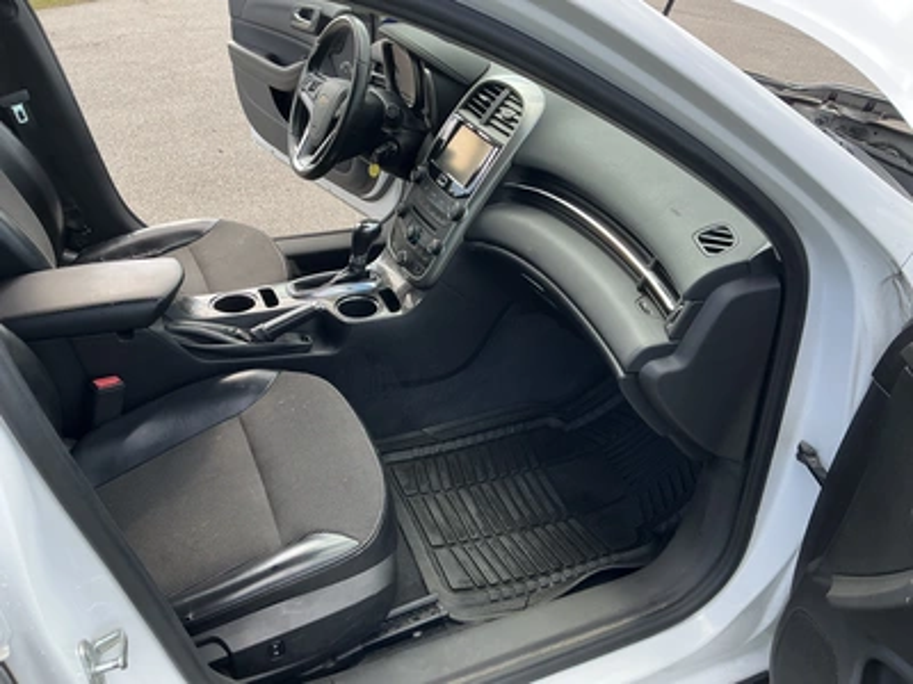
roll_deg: -1.6
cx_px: 456
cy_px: 342
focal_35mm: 28
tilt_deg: -34.1
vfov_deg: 49.7
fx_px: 739
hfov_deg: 63.4
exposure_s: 1/180
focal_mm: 3
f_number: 1.8
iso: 20
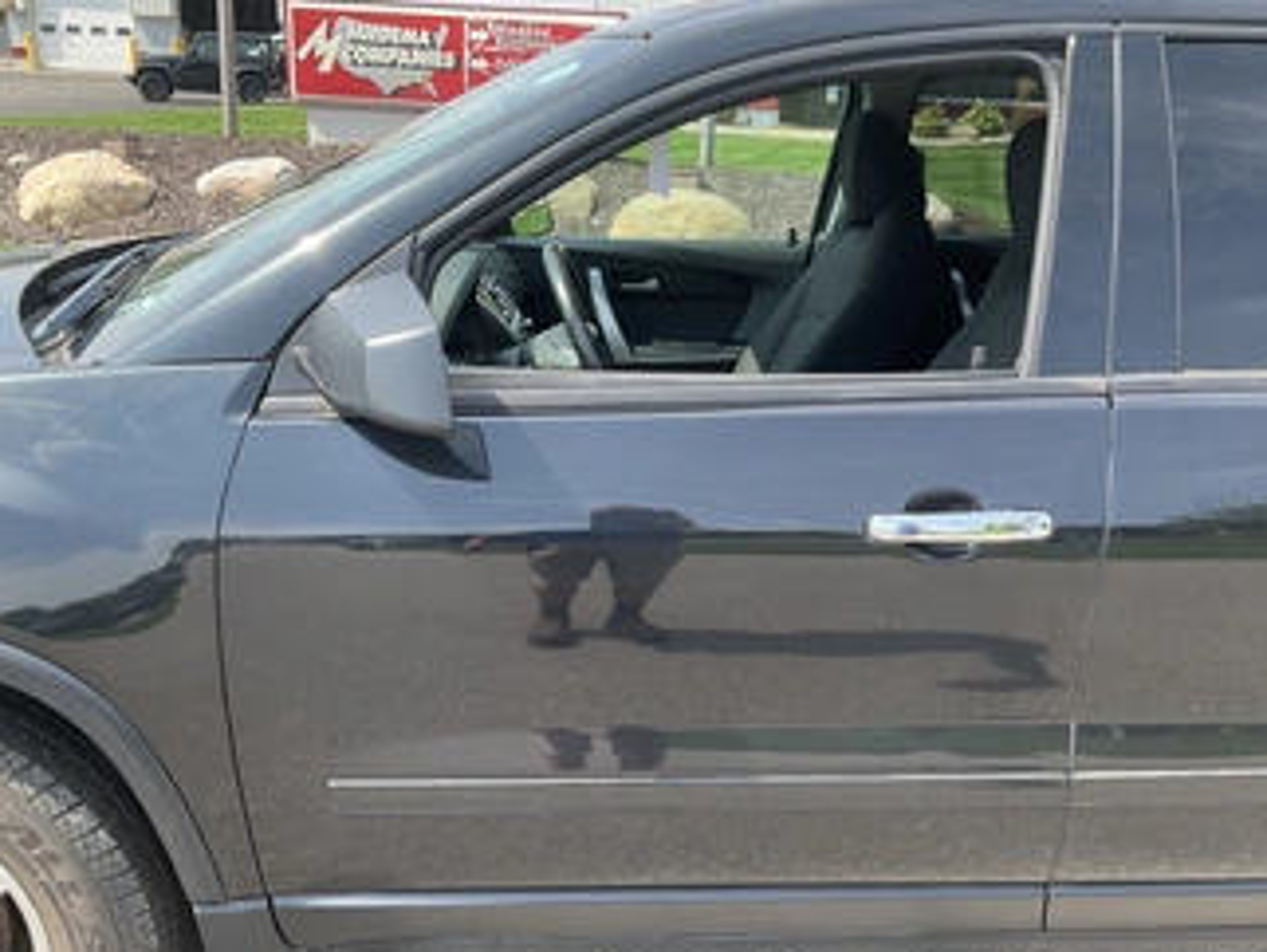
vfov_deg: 39.7
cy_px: 496
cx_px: 685
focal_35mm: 36
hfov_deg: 51.3
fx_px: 1319
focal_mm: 3
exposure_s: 1/461
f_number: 1.8
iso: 25
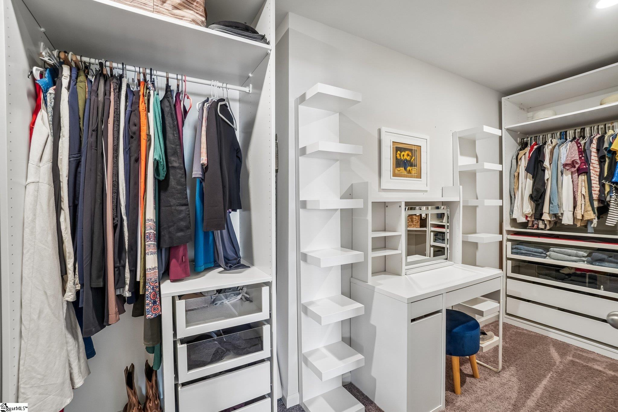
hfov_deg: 100.4
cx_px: 309
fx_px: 257
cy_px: 206
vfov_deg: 77.3
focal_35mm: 15
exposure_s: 1/6
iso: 400
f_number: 8
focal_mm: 10
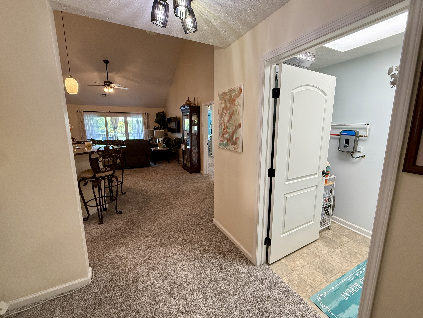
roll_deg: -0.2
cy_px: 157
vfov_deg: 81.7
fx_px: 183
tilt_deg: -9.9
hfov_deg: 98.1
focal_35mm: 15
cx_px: 221
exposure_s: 1/120
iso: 400
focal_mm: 2.22
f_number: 2.2
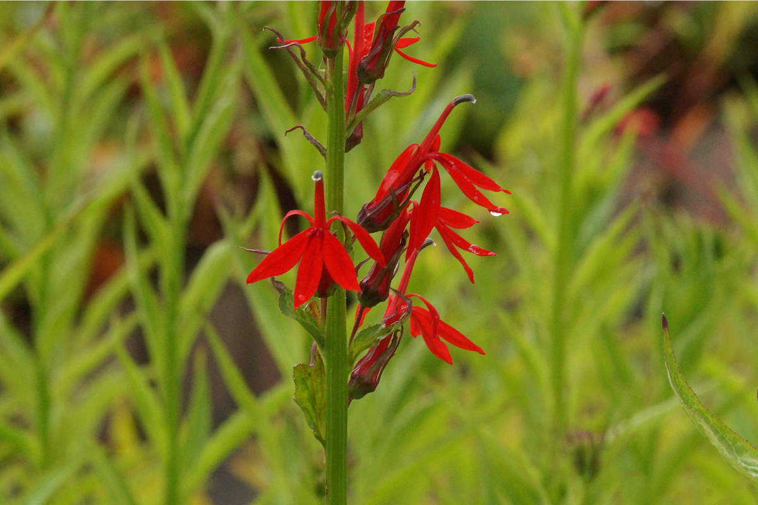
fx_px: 3158
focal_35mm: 150
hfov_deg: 13.7
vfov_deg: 9.1
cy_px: 252
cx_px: 379
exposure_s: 1/100
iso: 3200
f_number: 11
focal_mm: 100
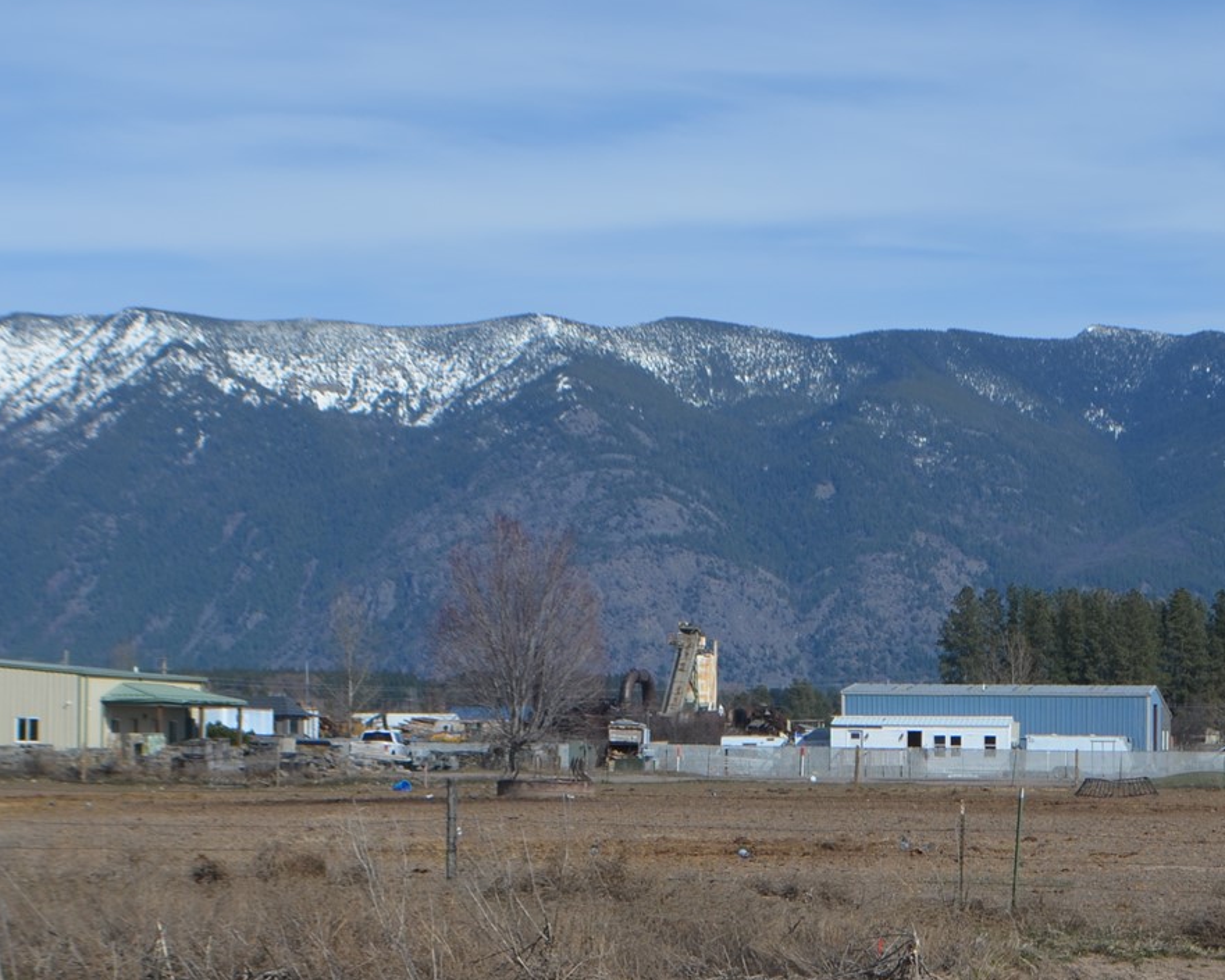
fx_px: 4786
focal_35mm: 132
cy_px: 590
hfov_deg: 14.5
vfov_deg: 11.7
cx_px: 948
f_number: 9
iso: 100
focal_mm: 38
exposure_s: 1/320
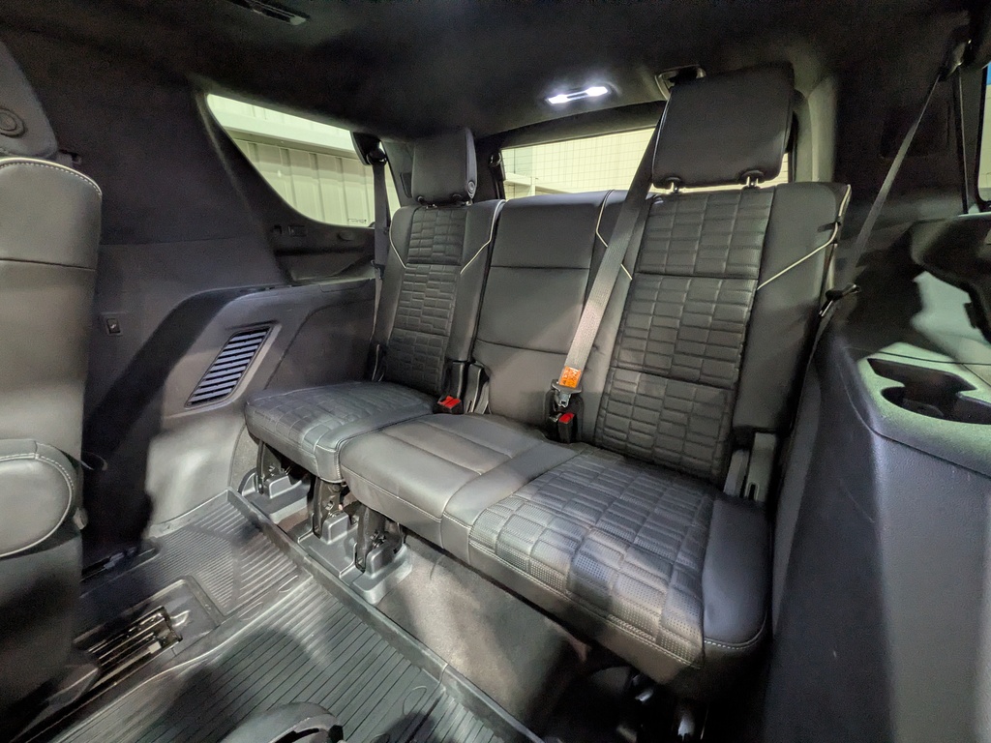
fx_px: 401
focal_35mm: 14
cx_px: 496
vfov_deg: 85.7
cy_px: 372
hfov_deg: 102.1
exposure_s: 1/15
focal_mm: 1.83
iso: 306
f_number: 2.2
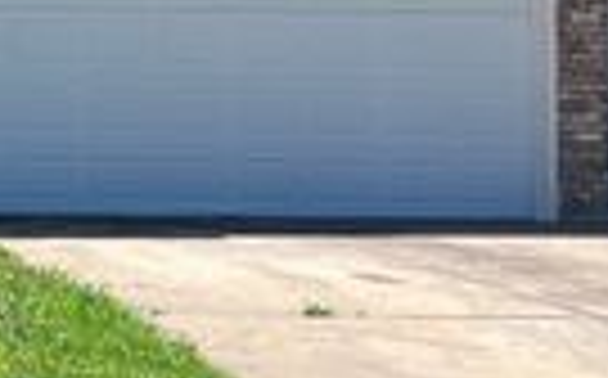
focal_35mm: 102
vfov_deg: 12.6
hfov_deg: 18.1
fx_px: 1688
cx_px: -320
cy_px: 7
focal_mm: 5.7
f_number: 1.5
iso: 50
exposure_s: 1/2457
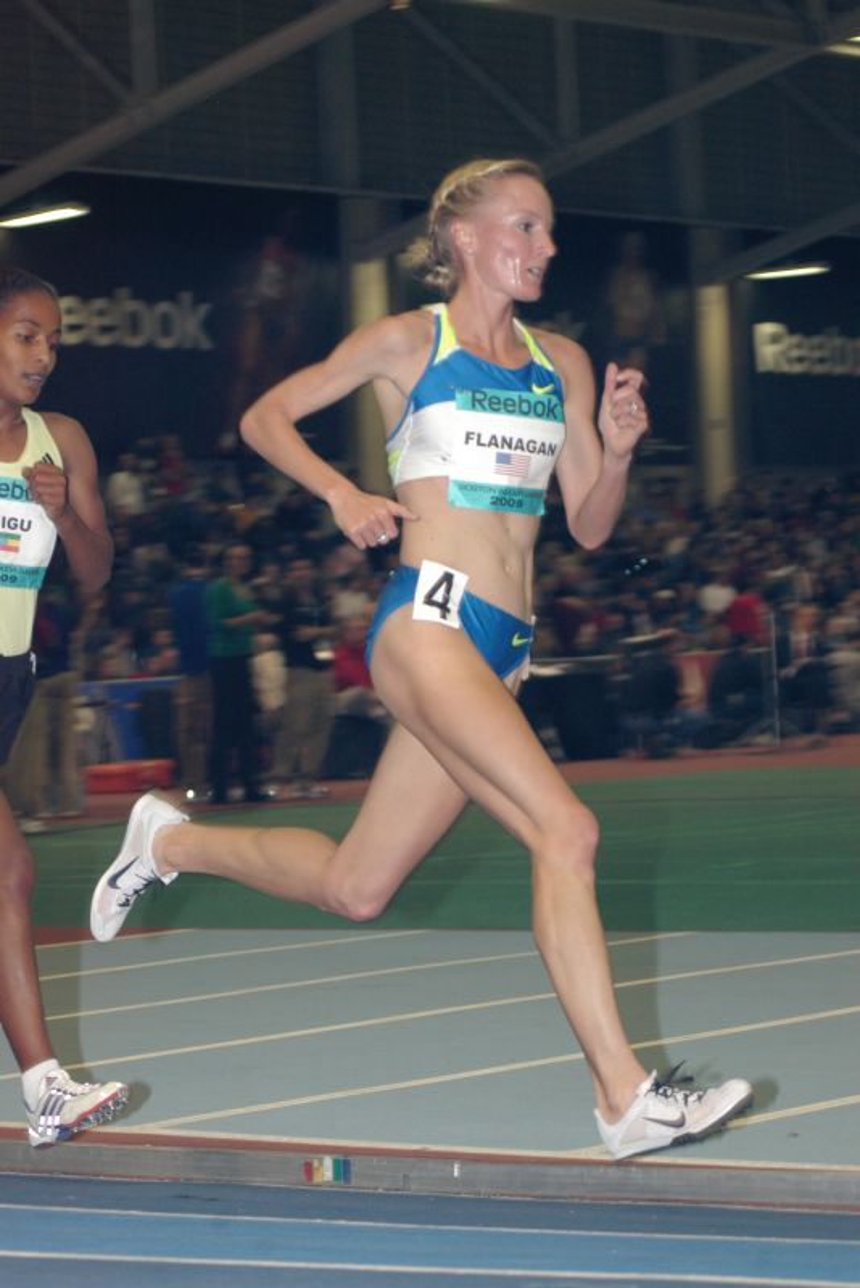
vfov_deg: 17.1
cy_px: 644
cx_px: 430
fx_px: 4296
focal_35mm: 120
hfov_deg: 11.4
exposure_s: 1/125
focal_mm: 80
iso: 800
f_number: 6.3
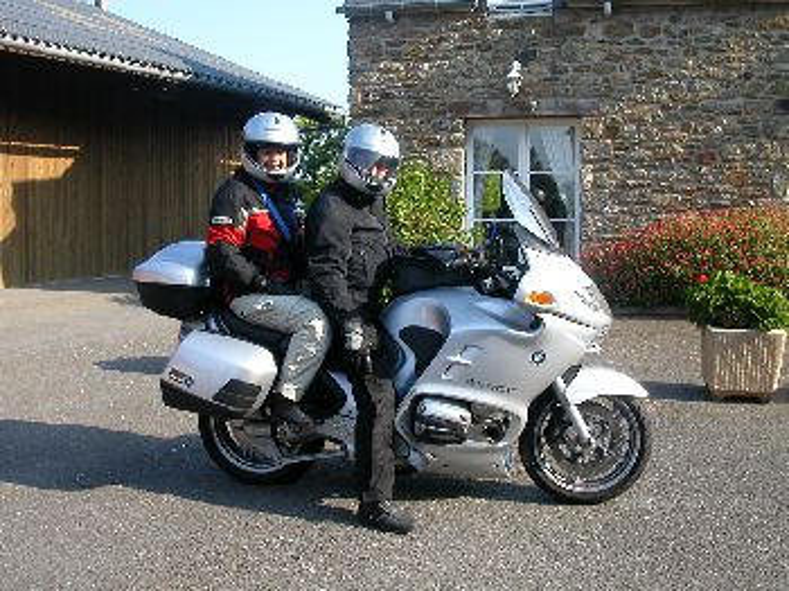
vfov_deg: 38.6
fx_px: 843
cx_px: 394
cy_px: 296
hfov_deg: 50.2
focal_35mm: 37
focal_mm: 5.6
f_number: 4.5
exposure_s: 1/229
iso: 100
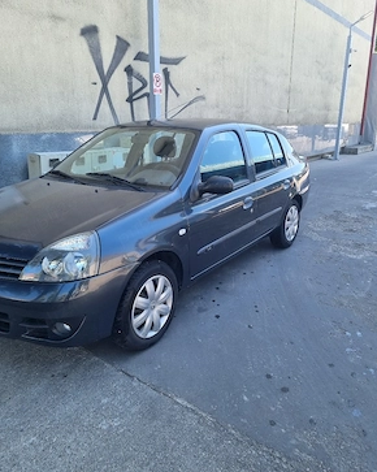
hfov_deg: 51.5
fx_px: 391
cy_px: 229
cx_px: 185
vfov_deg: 62.2
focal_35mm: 28
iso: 50
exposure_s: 1/294
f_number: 1.8
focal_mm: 5.4
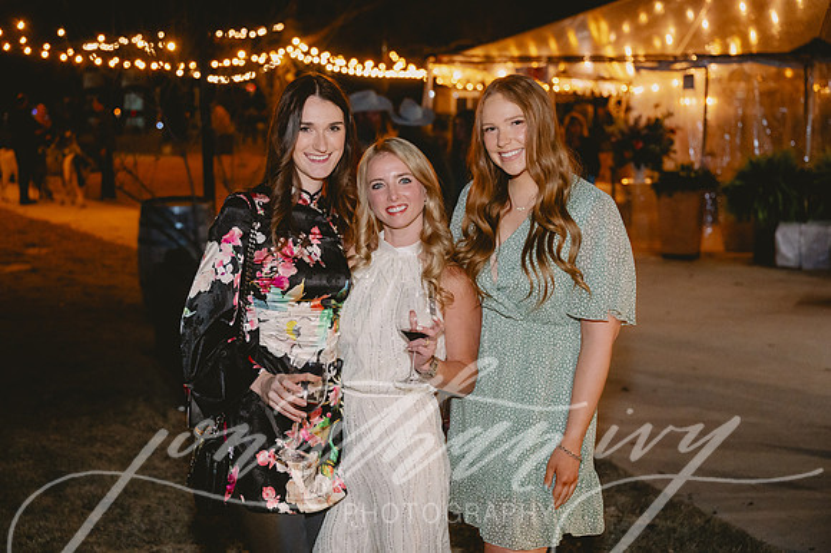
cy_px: 276
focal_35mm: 52
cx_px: 416
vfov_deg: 26.0
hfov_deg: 38.2
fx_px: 1200
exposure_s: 1/100
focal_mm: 52
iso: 4000
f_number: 3.2
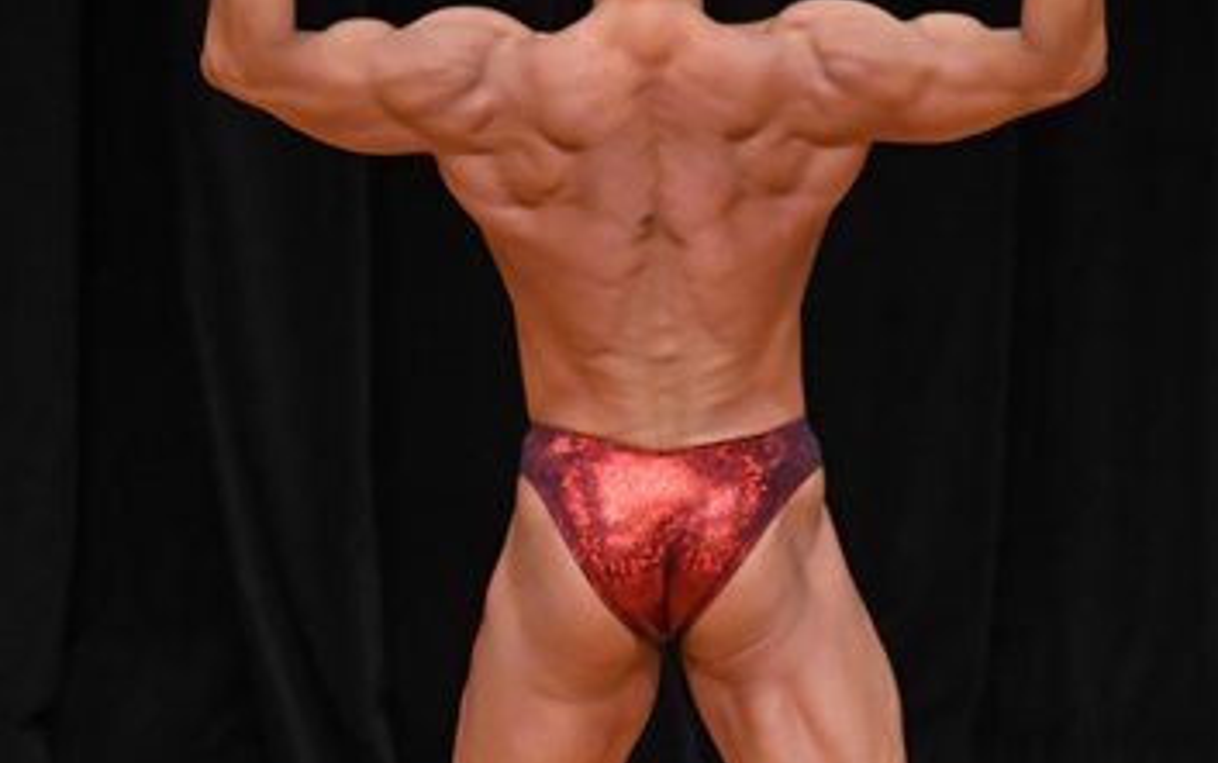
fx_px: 21155
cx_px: 616
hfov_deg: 3.3
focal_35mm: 637
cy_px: 494
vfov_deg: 2.1
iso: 3200
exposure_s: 1/400
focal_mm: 190
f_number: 5.6
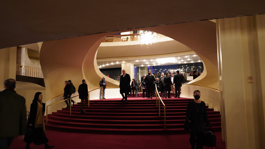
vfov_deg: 44.3
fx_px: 183
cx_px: 131
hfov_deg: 71.9
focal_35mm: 26
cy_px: 82
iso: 8000
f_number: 4
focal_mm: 24
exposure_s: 1/80
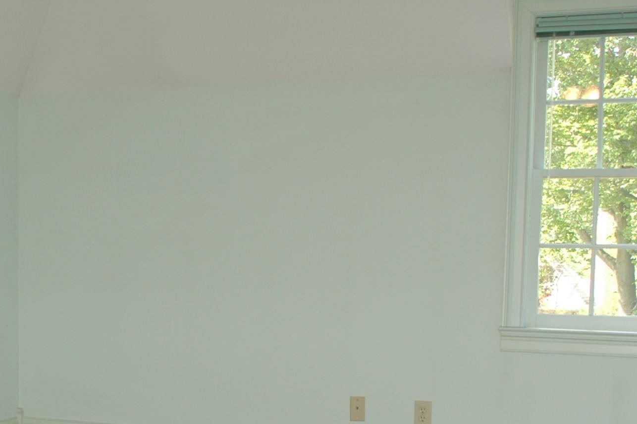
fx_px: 1114
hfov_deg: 31.2
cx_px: 133
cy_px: 403
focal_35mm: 63
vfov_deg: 21.0
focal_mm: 18
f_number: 4
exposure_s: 1/60
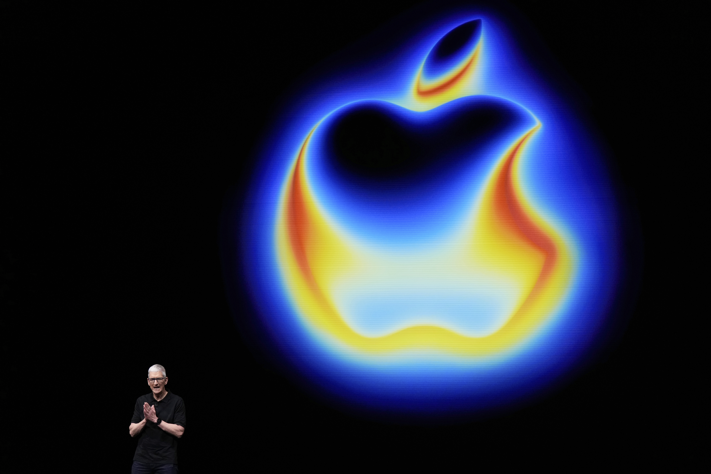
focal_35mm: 84
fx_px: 1659
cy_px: 237
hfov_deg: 24.2
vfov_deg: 16.3
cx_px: 356
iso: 2000
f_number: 2.8
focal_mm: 84
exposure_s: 1/800
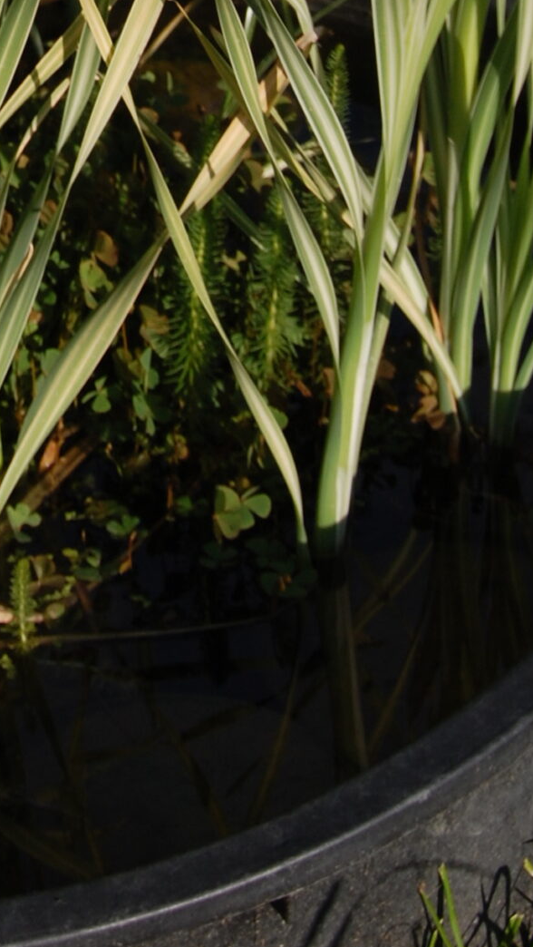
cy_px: -200
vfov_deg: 17.1
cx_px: -199
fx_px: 2994
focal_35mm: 119
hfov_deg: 9.9
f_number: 10
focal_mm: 31
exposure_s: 1/320
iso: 200
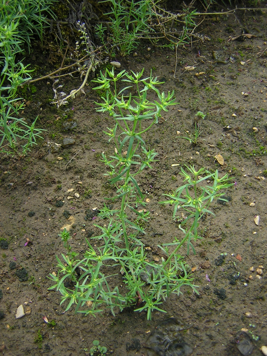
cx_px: 134
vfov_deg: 51.4
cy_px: 178
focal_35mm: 36
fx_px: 370
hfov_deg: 39.7
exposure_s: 1/262
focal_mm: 4.7
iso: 100
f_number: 2.6
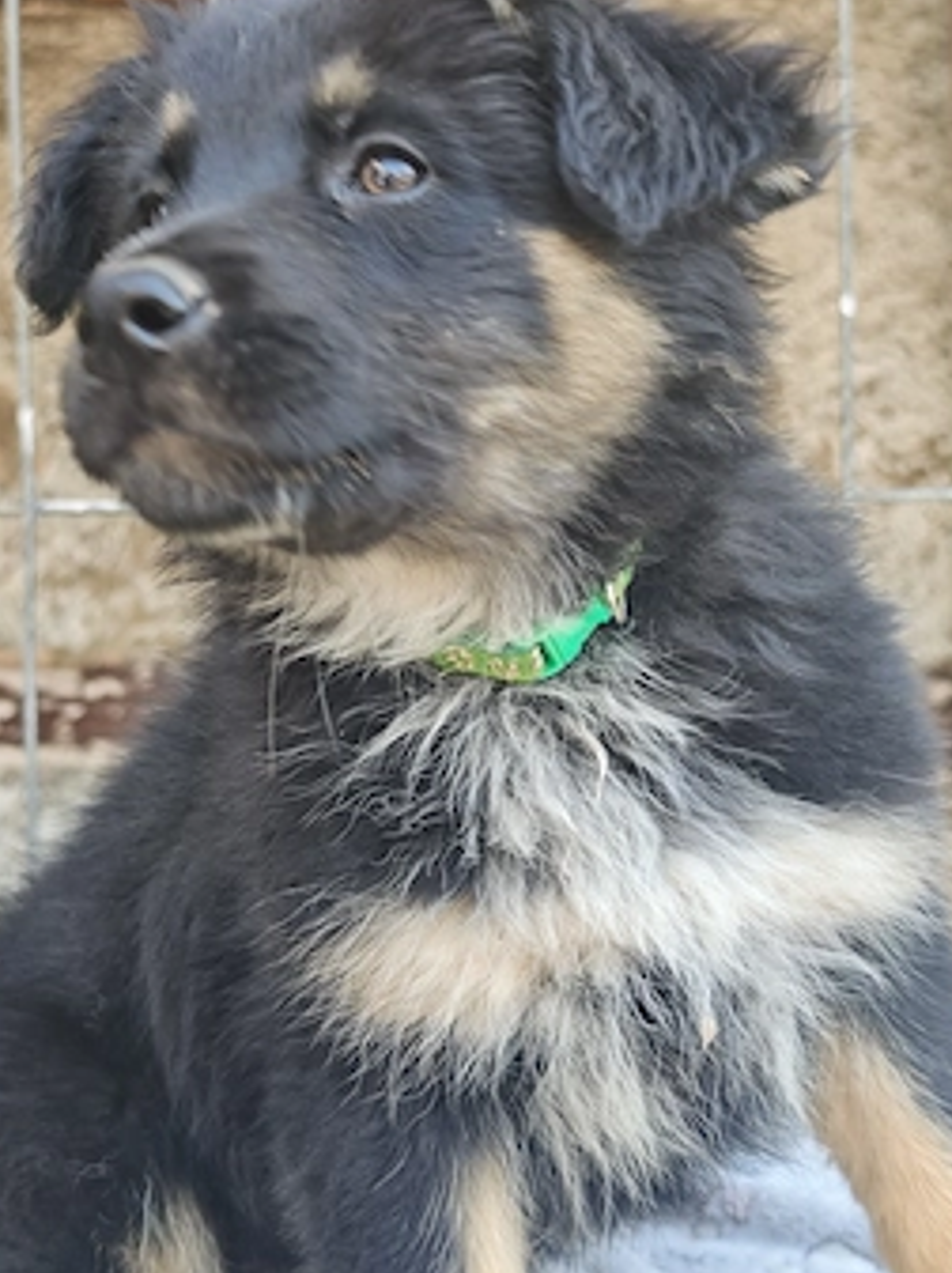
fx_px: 2315
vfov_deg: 30.8
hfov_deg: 23.2
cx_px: 480
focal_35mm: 63
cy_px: 616
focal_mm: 8.72
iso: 160
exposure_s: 1/300
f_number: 1.63
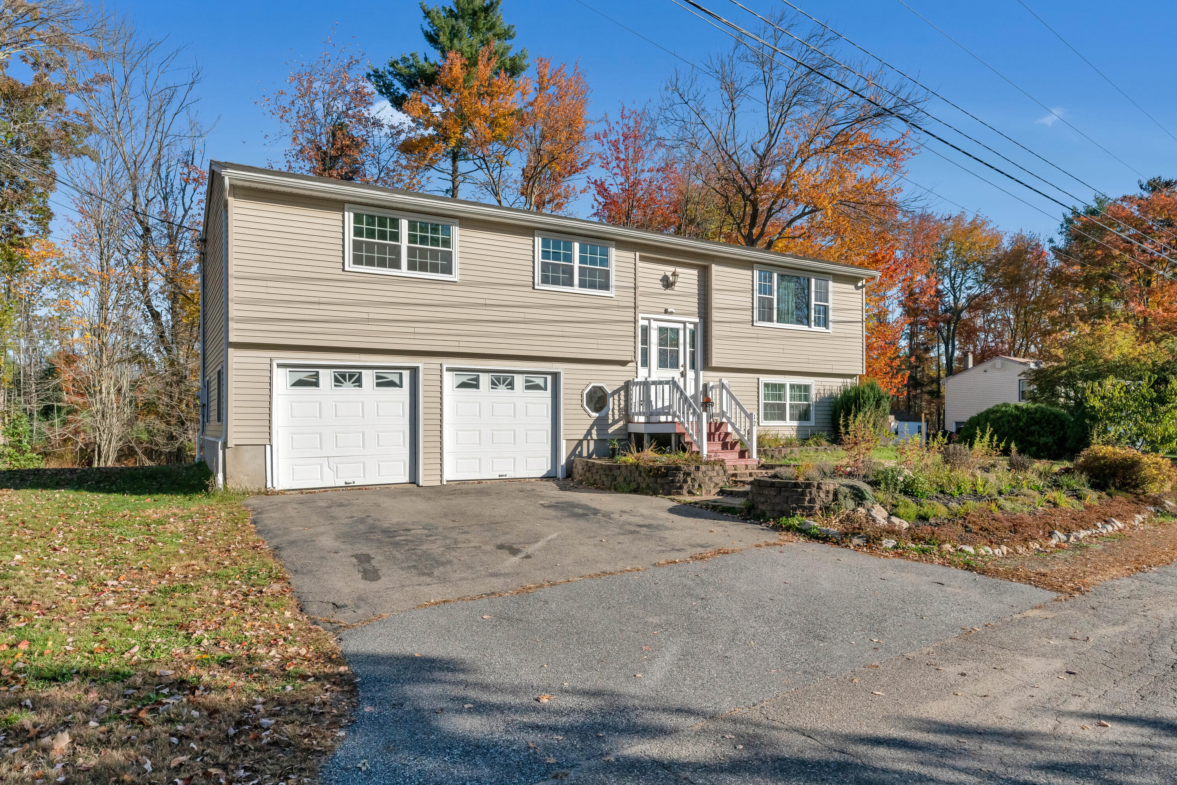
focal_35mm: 22
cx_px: 588
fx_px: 719
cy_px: 392
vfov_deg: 57.2
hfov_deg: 78.6
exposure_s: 1/6000
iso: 800
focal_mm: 22
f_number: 8
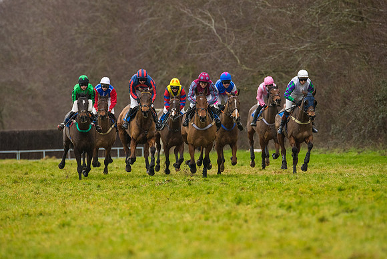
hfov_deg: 5.0
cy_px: 126
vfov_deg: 3.3
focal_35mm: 414
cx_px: 192
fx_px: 4450
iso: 2000
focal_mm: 300
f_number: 4
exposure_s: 1/1250
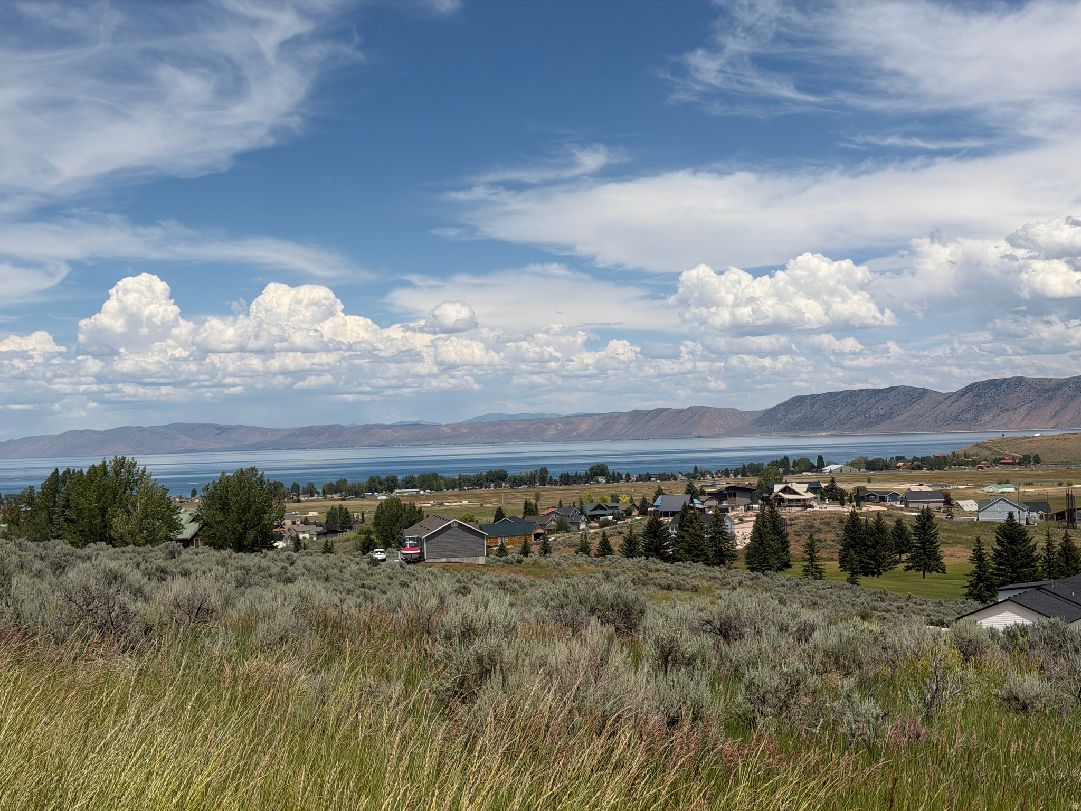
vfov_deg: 30.3
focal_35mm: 48
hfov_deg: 39.7
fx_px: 1499
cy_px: 406
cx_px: 540
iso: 64
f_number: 1.78
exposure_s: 1/9901
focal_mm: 6.76
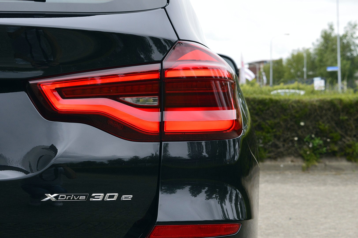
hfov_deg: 26.0
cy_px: 119
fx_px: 775
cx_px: 179
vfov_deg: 17.5
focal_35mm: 78
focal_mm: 52
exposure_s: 1/200
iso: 400
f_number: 10
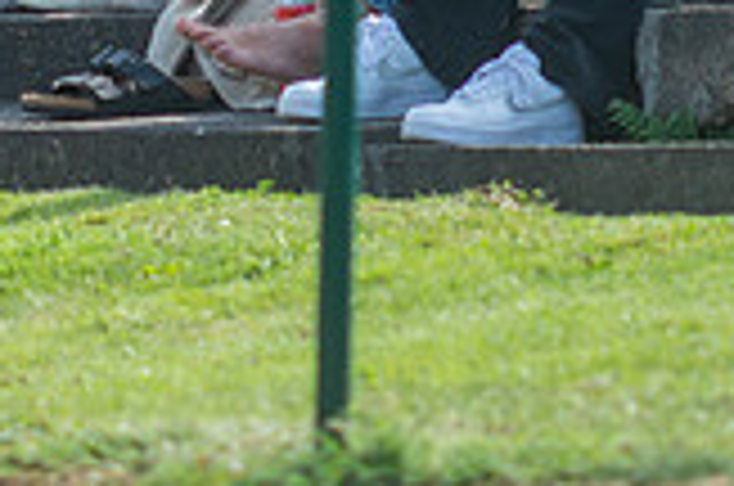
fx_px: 31358
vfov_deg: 0.9
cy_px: -324
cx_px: 99
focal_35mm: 1541
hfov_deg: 1.3
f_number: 4
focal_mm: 420
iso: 280
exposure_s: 1/1250
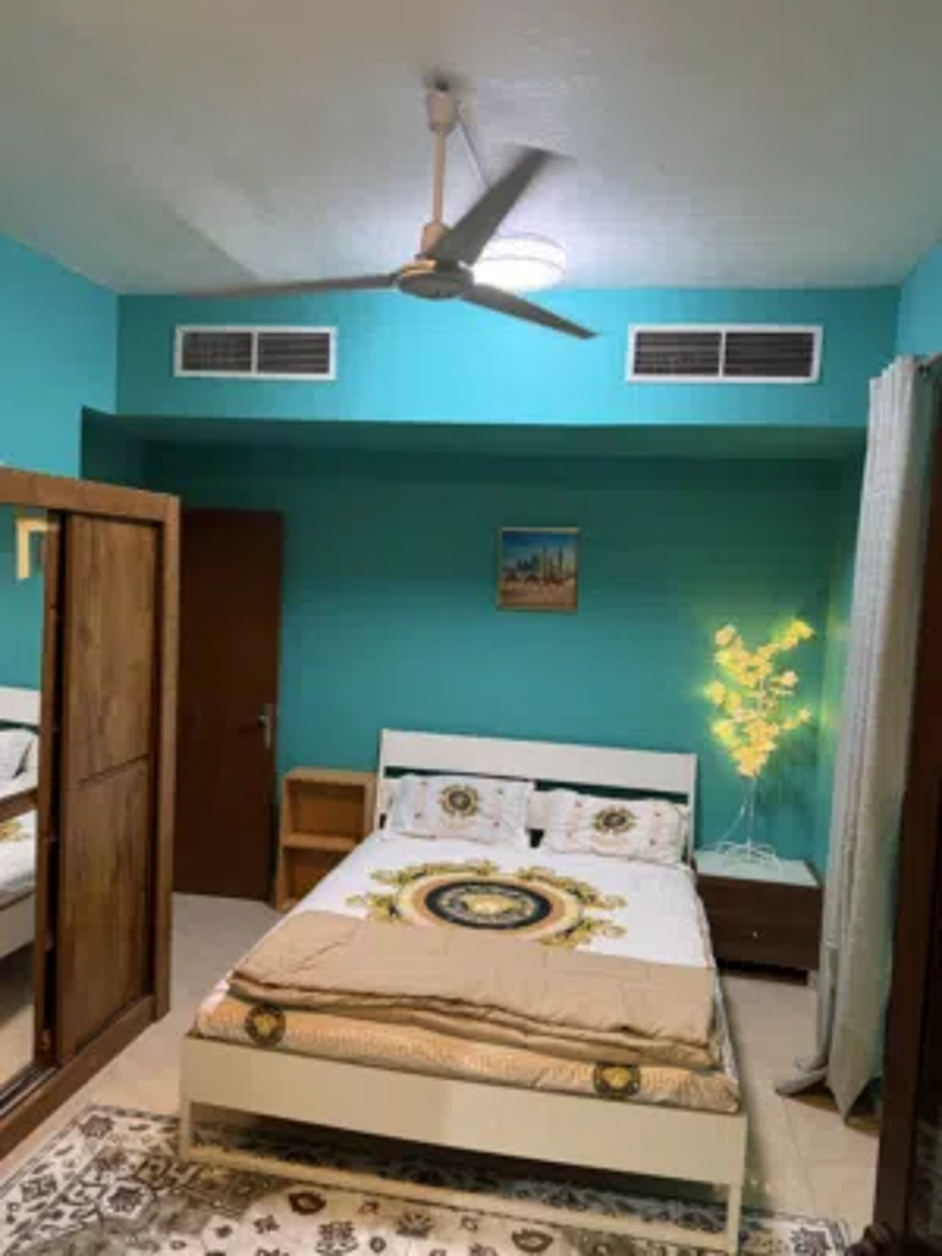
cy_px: 628
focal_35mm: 24
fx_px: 871
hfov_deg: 56.8
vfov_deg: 71.6
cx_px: 471
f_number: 1.78
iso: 320
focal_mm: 6.76
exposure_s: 1/50
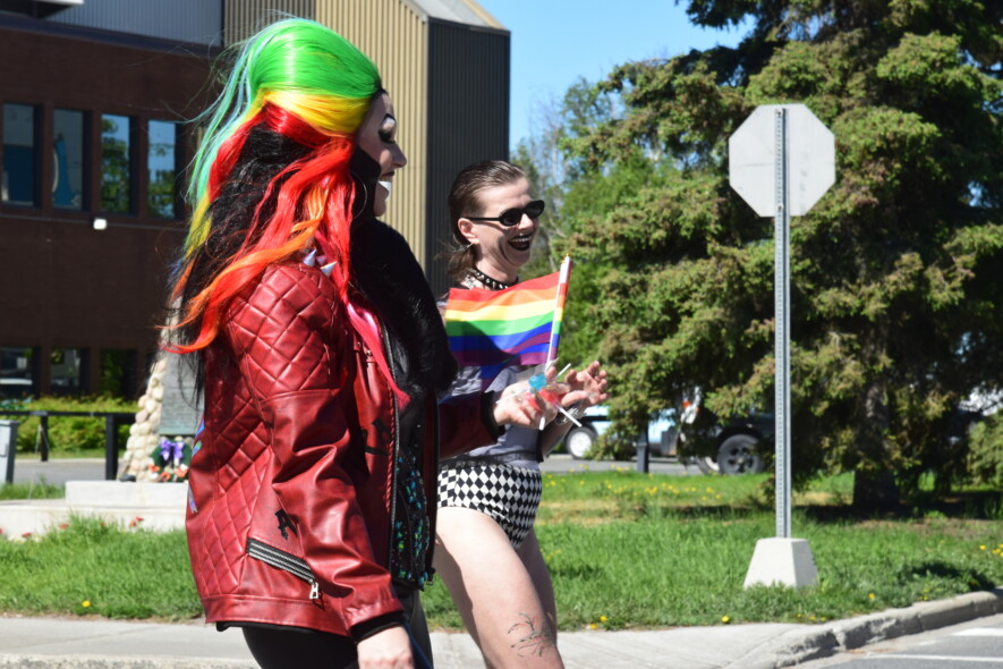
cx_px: 502
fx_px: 3552
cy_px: 334
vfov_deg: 10.8
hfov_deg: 16.1
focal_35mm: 128
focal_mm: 85
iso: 400
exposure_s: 1/400
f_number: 11
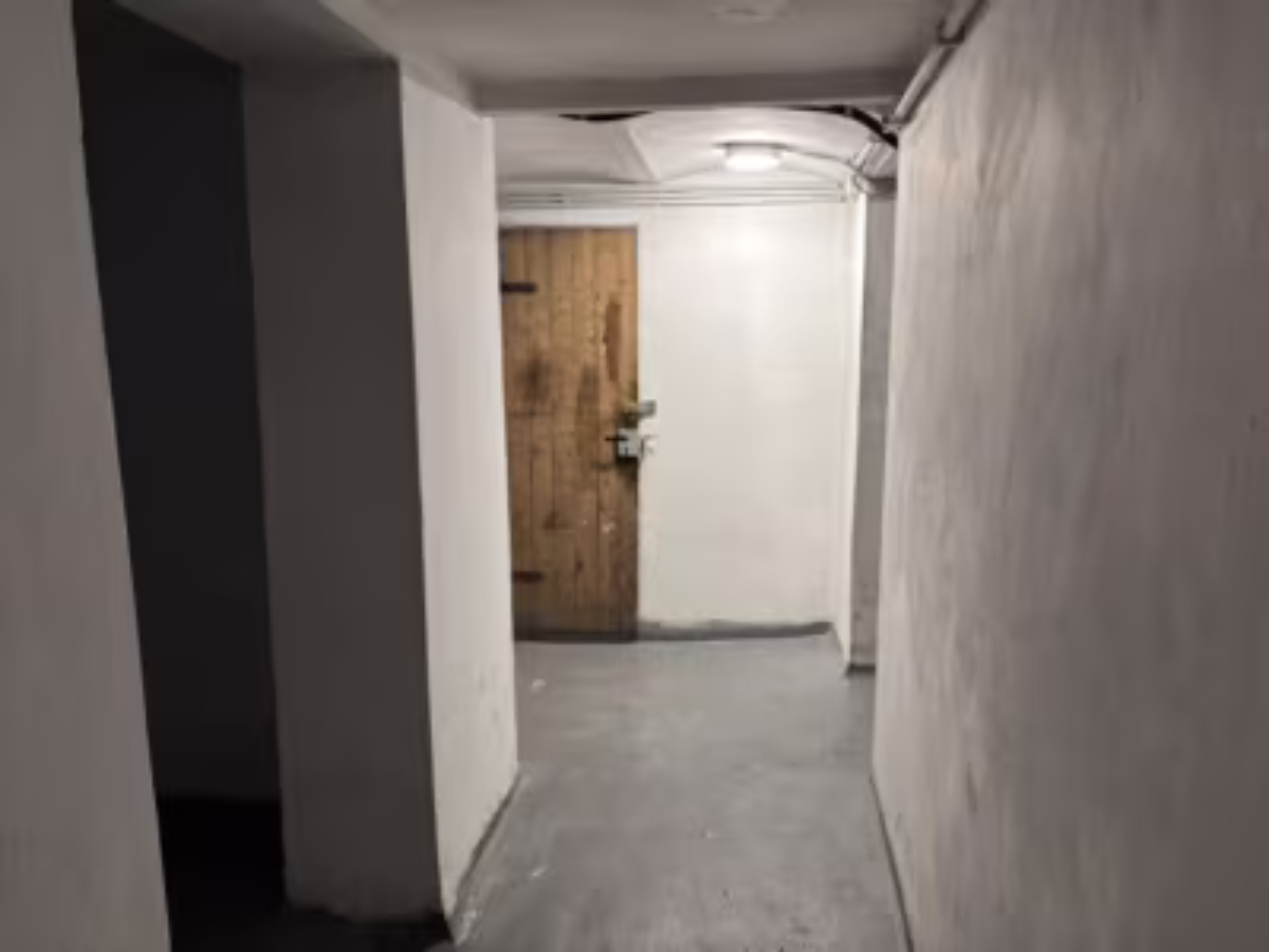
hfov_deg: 67.3
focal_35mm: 26
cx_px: 634
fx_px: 953
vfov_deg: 53.1
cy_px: 476
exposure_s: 1/50
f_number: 1.6
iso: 320
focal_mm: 5.96
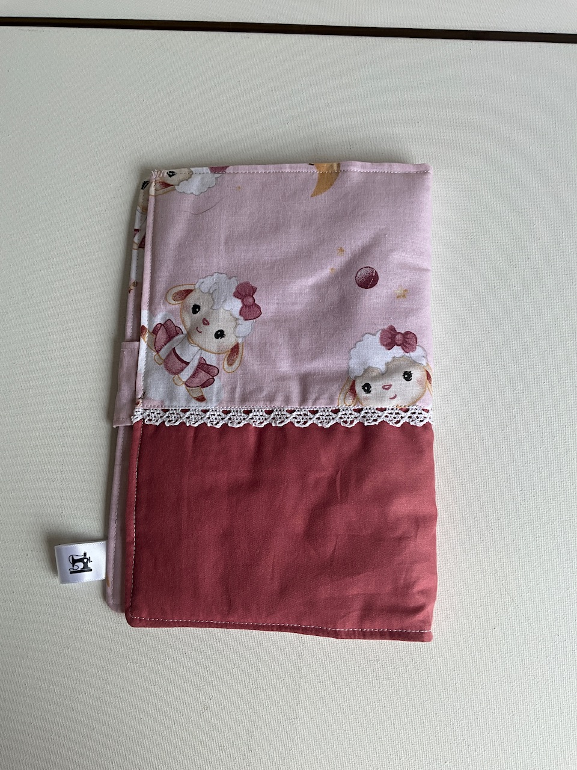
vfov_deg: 61.7
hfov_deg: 48.2
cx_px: 288
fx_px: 645
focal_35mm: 29
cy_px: 385
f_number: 1.8
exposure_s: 1/201
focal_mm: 3
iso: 20
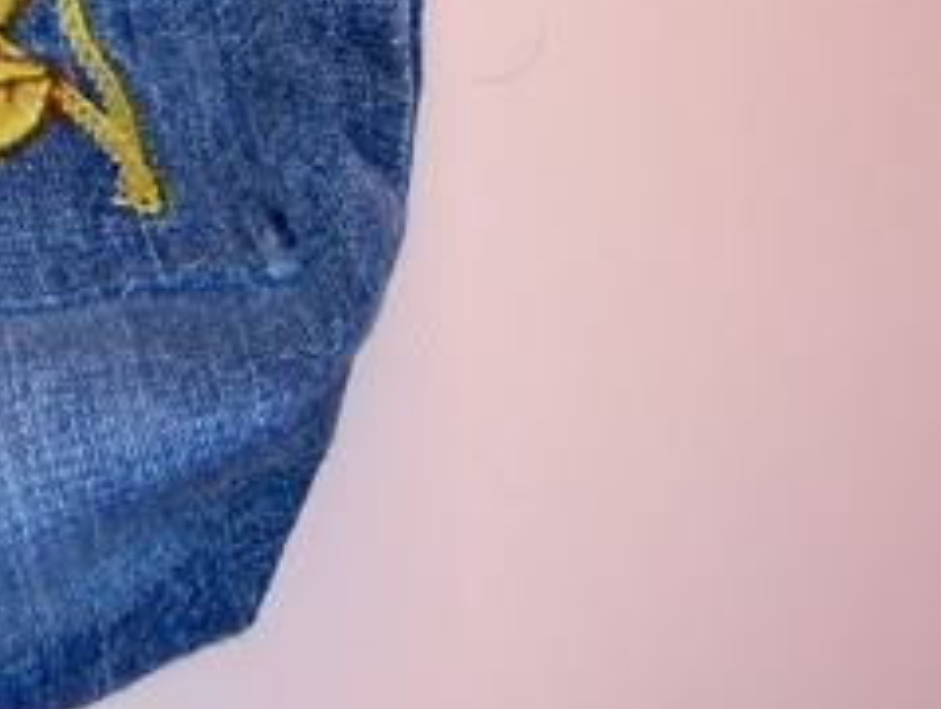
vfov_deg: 9.1
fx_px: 4193
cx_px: -1039
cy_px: -654
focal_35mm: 154
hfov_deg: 11.4
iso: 80
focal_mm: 7.5
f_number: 2.8
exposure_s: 1/60
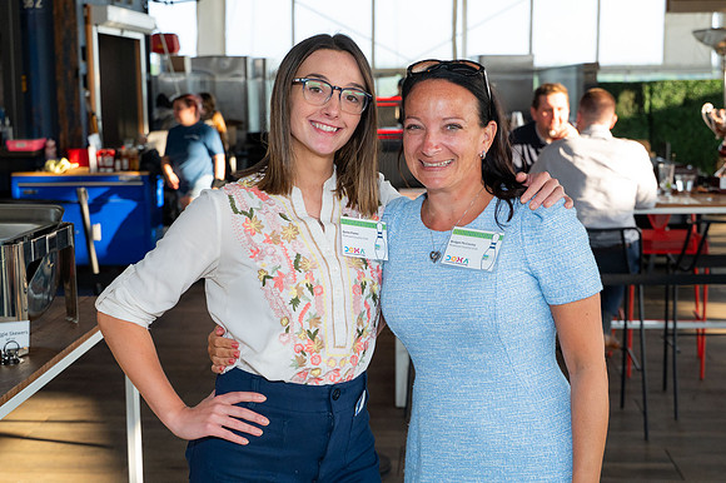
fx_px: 1072
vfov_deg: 25.4
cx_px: 368
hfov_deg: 37.4
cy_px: 235
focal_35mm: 53
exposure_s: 1/800
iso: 1250
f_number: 4.5
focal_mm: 45
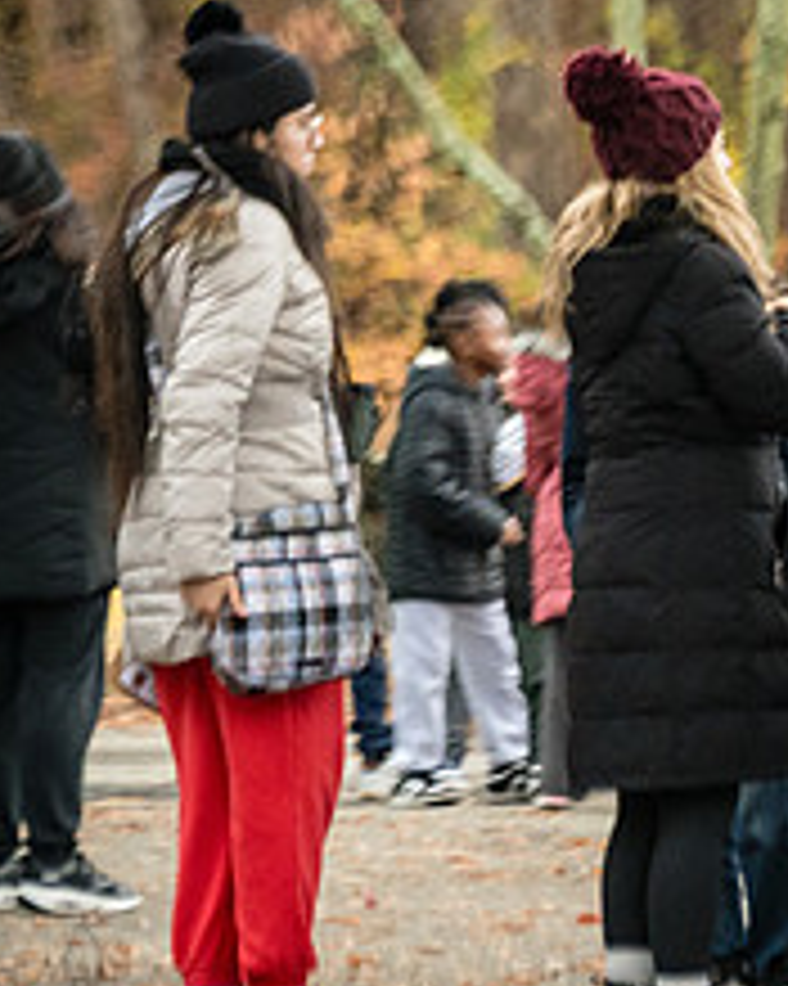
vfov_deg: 5.2
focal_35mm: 372
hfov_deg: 4.1
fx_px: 10852
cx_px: 946
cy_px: 338
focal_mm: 150
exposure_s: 1/320
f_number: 4
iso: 4000
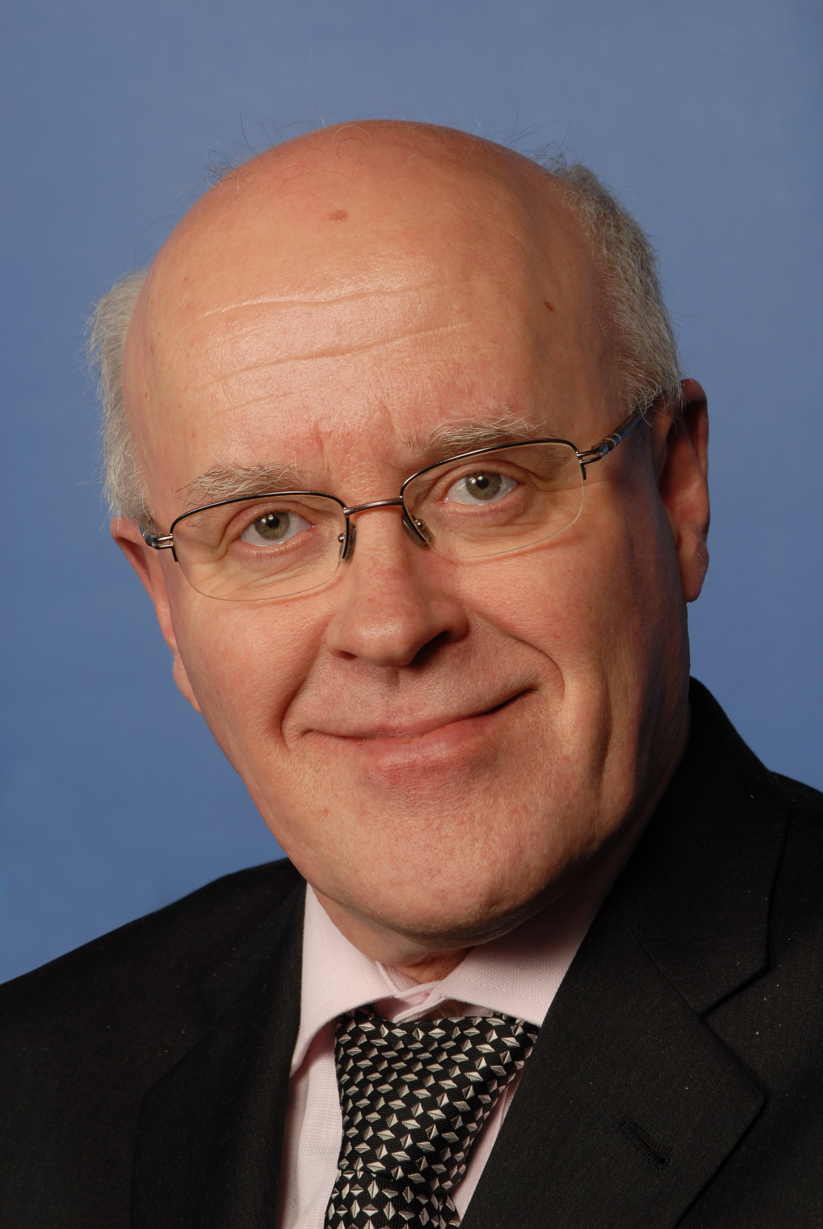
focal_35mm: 158
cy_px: 614
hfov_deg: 8.7
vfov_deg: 13.0
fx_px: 5385
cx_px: 412
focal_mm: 105
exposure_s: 1/125
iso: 100
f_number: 8
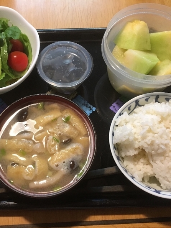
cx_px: 67
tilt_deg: -64.9
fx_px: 257
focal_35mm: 39
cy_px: 114
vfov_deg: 47.9
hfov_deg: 36.7
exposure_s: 1/10
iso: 80
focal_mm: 4.15
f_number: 2.2
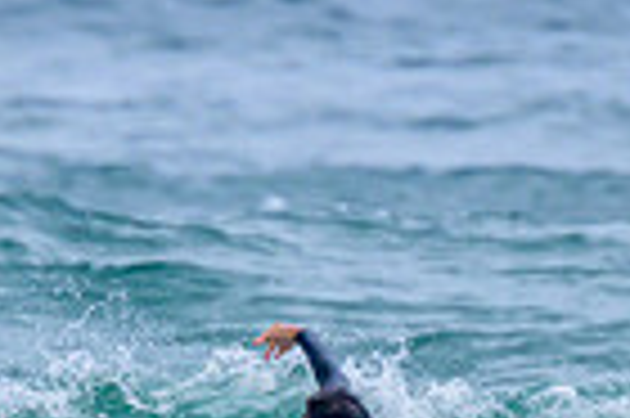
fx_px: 40535
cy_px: 614
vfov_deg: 0.6
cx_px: 428
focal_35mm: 2319
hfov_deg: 0.9
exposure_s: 1/2000
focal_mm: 560
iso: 640
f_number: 8
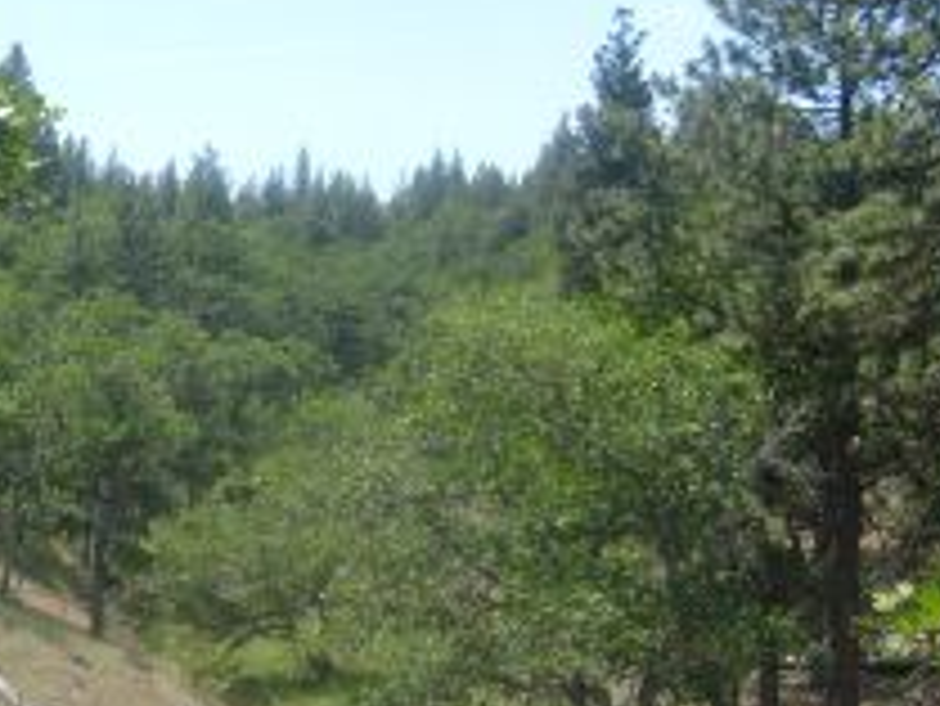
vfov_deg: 21.9
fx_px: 1820
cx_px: 319
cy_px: 463
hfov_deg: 28.8
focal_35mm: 67
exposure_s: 1/125
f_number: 7.1
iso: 80
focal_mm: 5.8
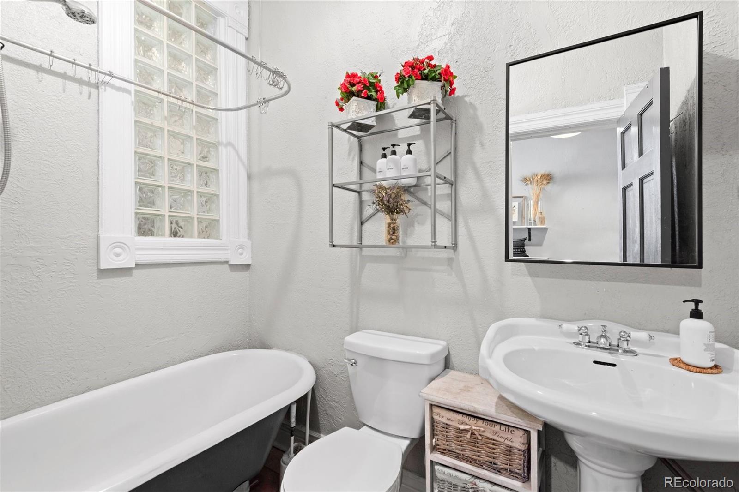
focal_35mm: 16
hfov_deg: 96.7
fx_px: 328
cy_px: 246
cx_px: 370
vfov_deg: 73.7
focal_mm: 16
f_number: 9
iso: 500
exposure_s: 2.5
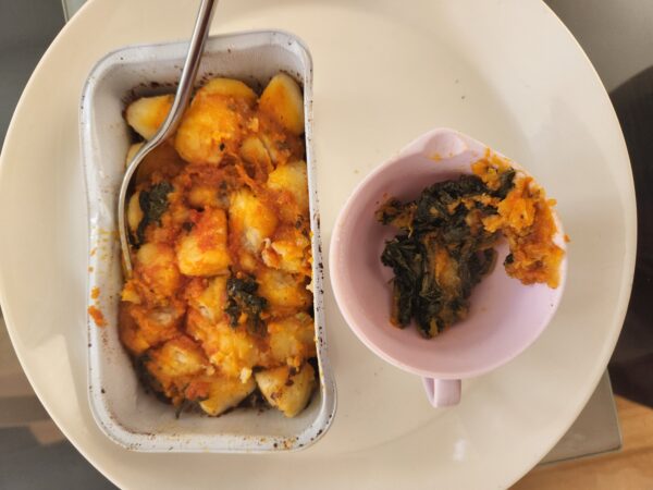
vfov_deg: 58.9
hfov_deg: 73.9
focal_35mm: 23
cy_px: 245
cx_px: 326
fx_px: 434
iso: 200
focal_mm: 5.4
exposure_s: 1/180
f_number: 1.8
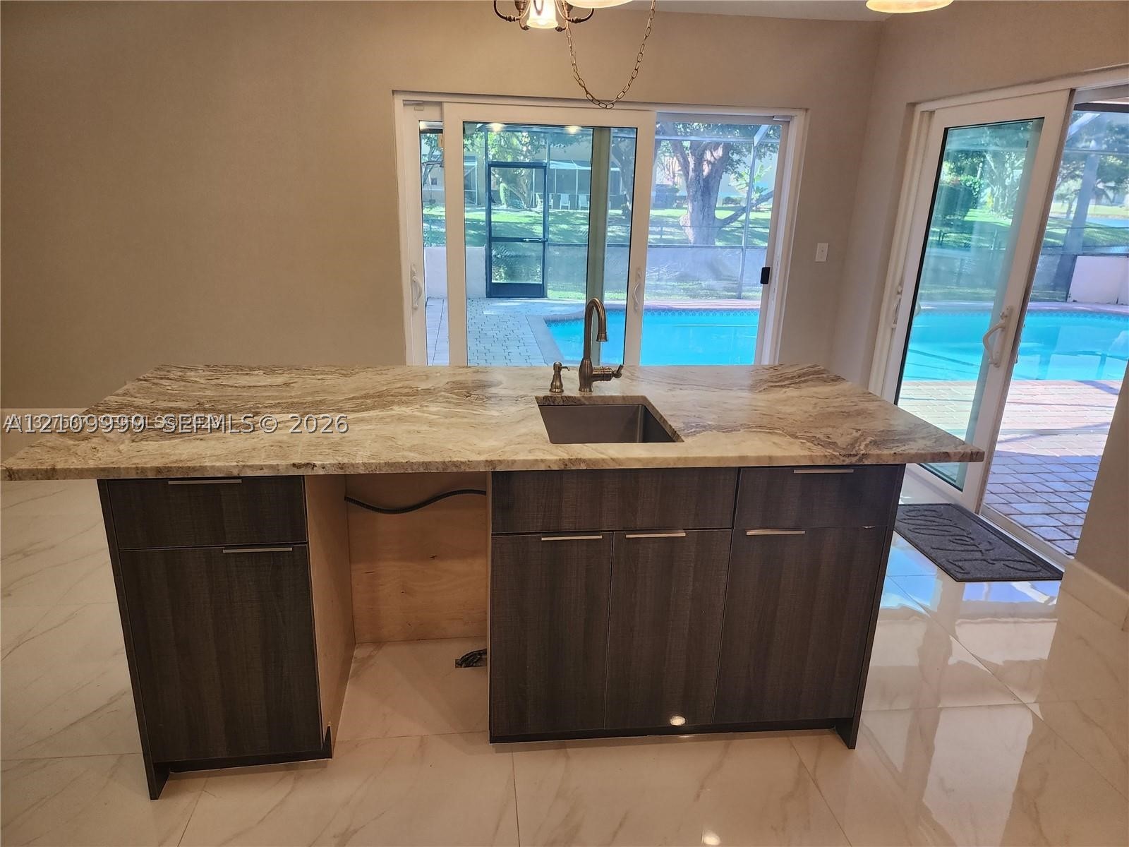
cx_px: 564
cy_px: 424
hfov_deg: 73.9
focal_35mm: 23
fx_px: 750
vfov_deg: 58.9
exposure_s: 1/120
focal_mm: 6.4
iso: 125
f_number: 1.8
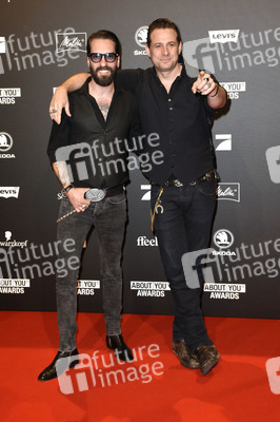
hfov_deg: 26.4
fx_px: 596
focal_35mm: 51
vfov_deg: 38.9
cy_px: 211
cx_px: 140
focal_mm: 34
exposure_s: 1/125
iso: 1000
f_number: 6.3
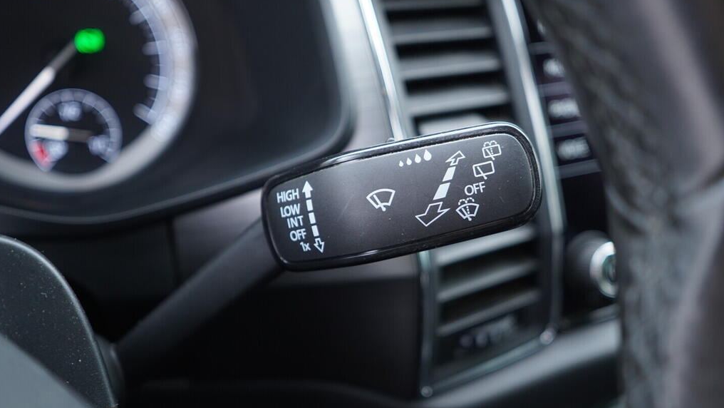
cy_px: 224
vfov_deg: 31.2
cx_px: 360
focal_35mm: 38
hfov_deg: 52.8
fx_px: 730
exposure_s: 1/40
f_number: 2.8
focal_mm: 24
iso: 500
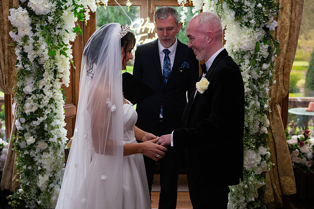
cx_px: 157
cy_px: 104
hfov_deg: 35.6
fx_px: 489
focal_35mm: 56
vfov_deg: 24.2
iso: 1000
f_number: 3.5
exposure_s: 1/160
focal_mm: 56
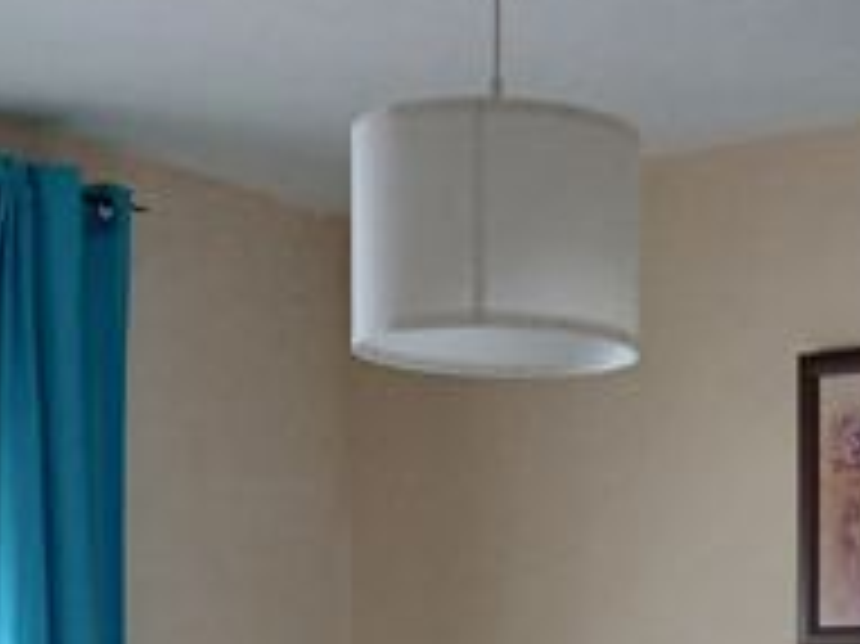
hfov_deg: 22.9
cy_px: 982
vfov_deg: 15.9
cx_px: 621
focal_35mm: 85
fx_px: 2110
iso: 200
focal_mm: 3.98
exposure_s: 1/50
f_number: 1.8
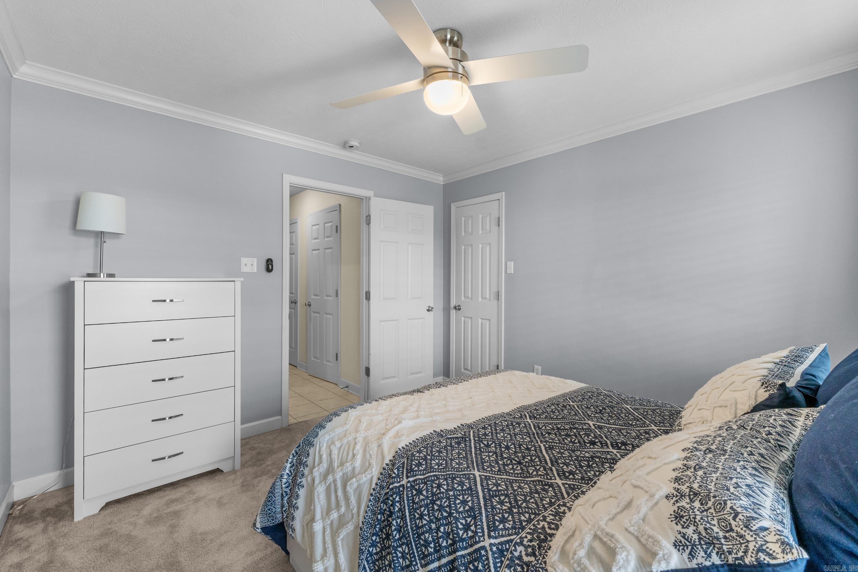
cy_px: 286
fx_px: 357
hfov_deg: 100.4
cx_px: 429
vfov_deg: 77.3
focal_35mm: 15
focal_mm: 10
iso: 200
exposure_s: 1/6
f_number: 9
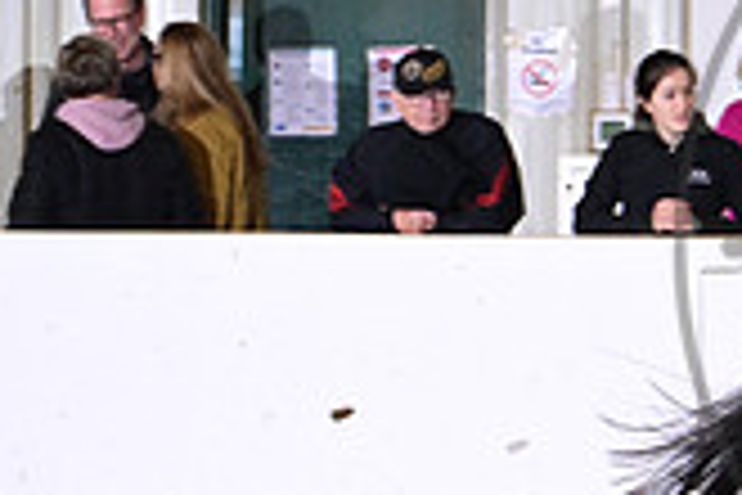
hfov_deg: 2.9
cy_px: 245
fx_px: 14488
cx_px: 1205
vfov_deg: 2.0
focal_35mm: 703
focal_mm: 200
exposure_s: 1/200
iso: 2500
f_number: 4.5
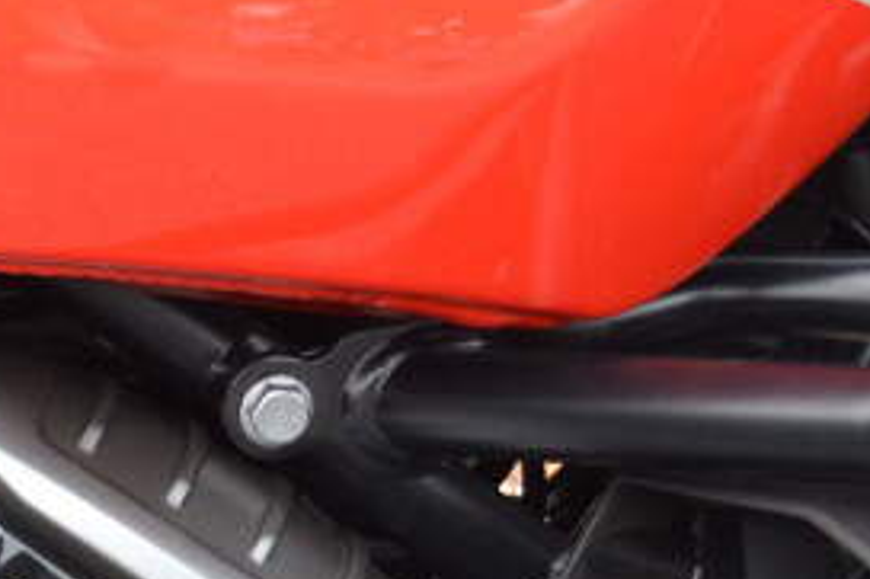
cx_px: -736
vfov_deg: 7.6
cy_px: 1238
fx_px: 4154
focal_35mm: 172
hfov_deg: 11.1
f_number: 5.6
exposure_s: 1/125
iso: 400
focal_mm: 26
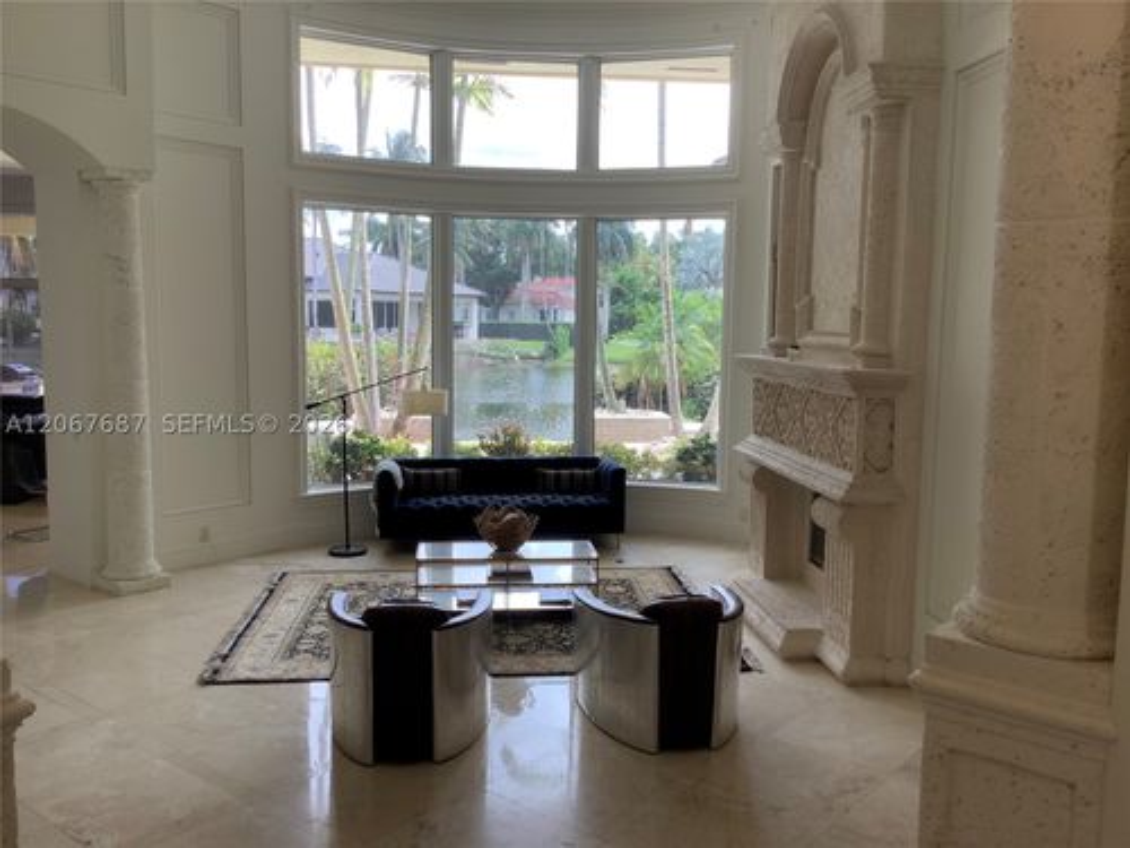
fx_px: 1012
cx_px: 565
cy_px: 424
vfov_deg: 45.4
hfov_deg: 58.4
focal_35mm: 31
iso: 50
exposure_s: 1/120
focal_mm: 3.3
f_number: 2.4
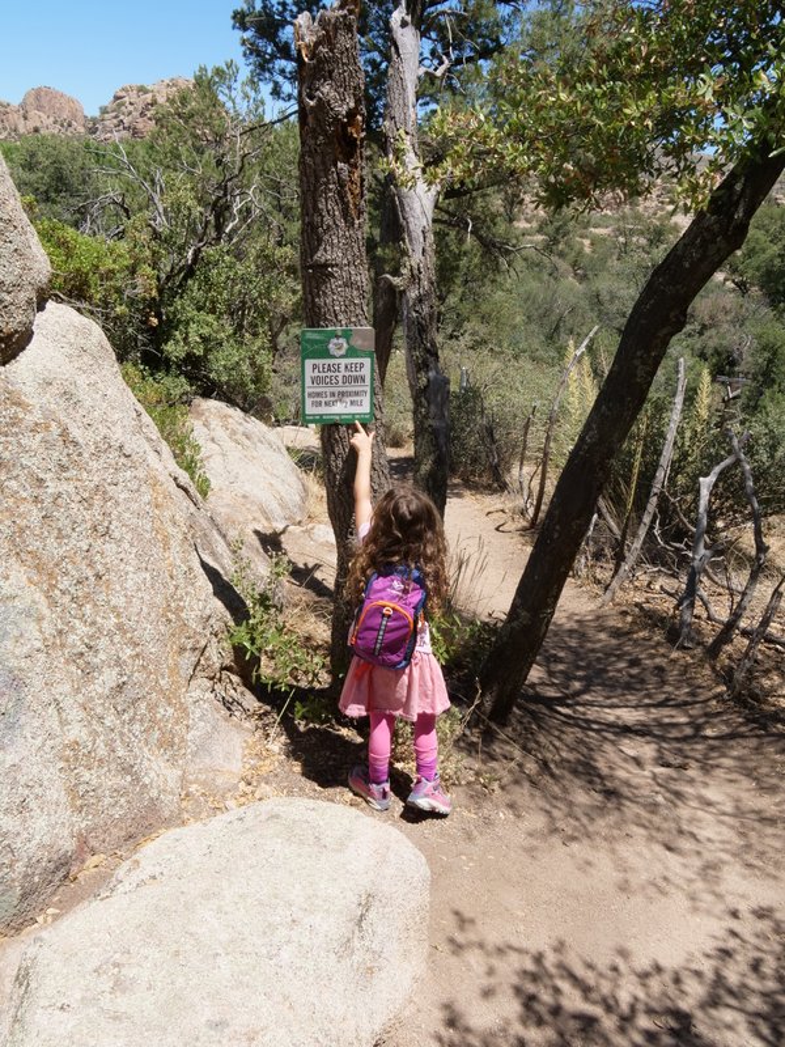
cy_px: 524
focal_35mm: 28
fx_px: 847
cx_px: 392
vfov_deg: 63.4
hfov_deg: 49.7
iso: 400
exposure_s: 1/320
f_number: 11
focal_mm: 14
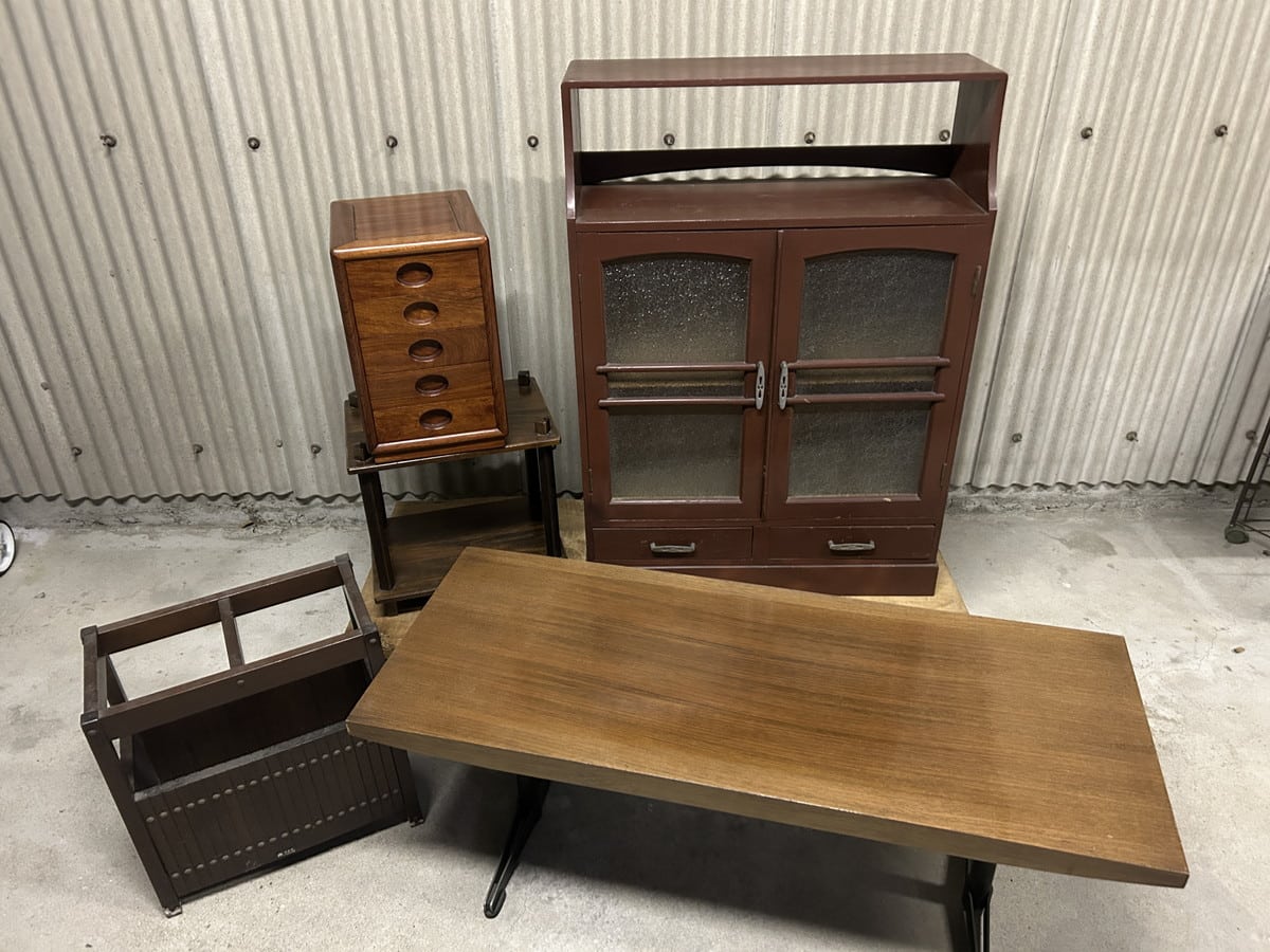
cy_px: 476
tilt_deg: -31.2
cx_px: 635
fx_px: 954
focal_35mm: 26
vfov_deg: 53.1
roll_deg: +0.7
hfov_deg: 67.3
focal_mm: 5.7
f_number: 1.5
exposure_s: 1/30
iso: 500
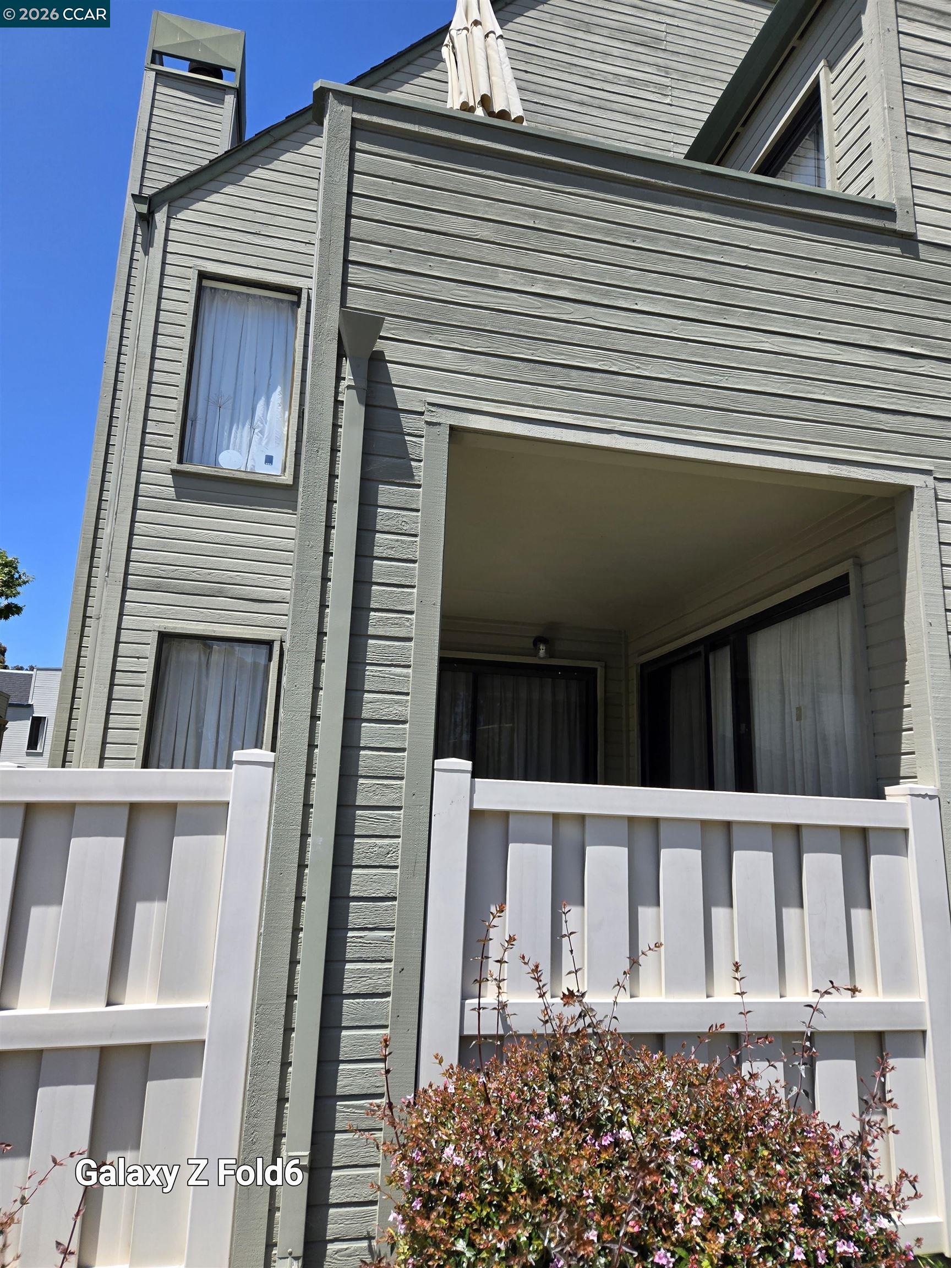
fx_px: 843
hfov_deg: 58.9
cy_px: 634
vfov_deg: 73.9
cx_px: 476
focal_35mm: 23
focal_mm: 5.4
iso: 50
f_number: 1.8
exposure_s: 1/2921
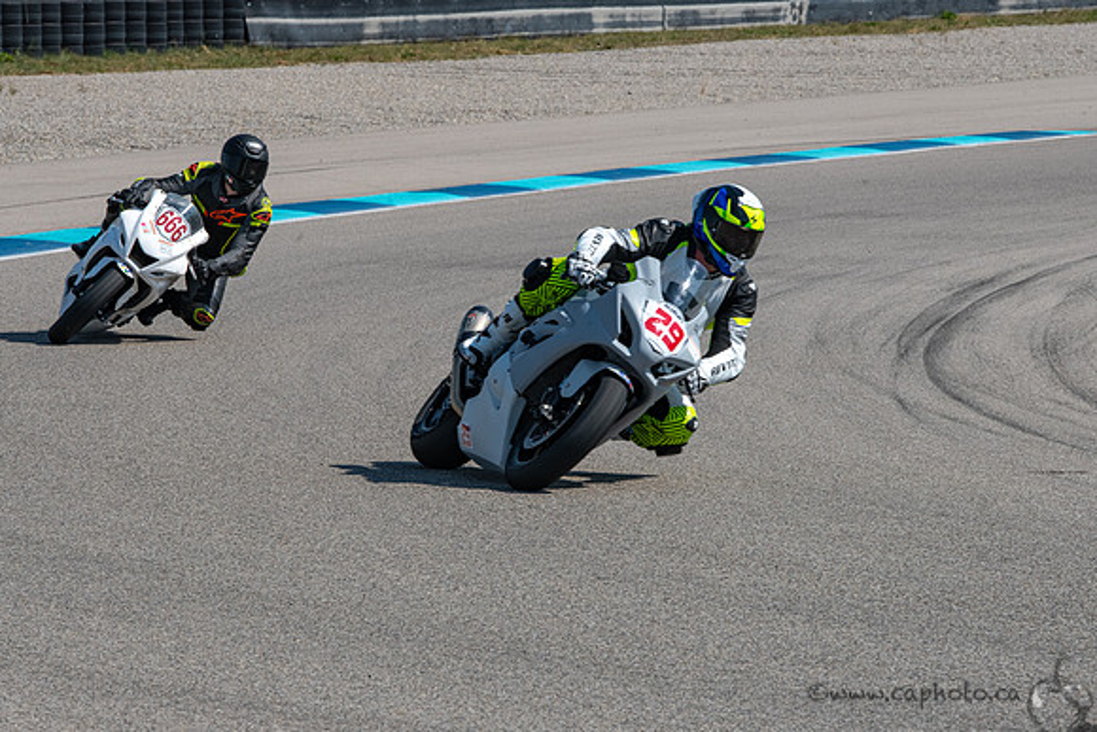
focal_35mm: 227
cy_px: 397
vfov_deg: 6.1
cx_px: 541
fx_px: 6924
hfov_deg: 9.1
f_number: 16
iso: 560
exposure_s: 1/800
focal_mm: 200
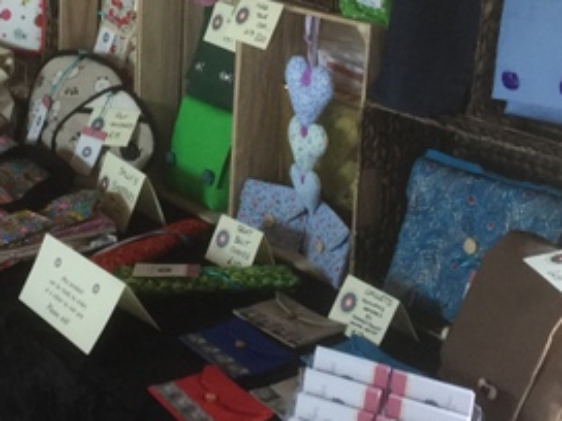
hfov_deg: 26.5
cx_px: 192
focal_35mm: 73
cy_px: 91
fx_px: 1185
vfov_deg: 20.0
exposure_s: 1/33
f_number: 2.4
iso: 100
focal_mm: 3.3
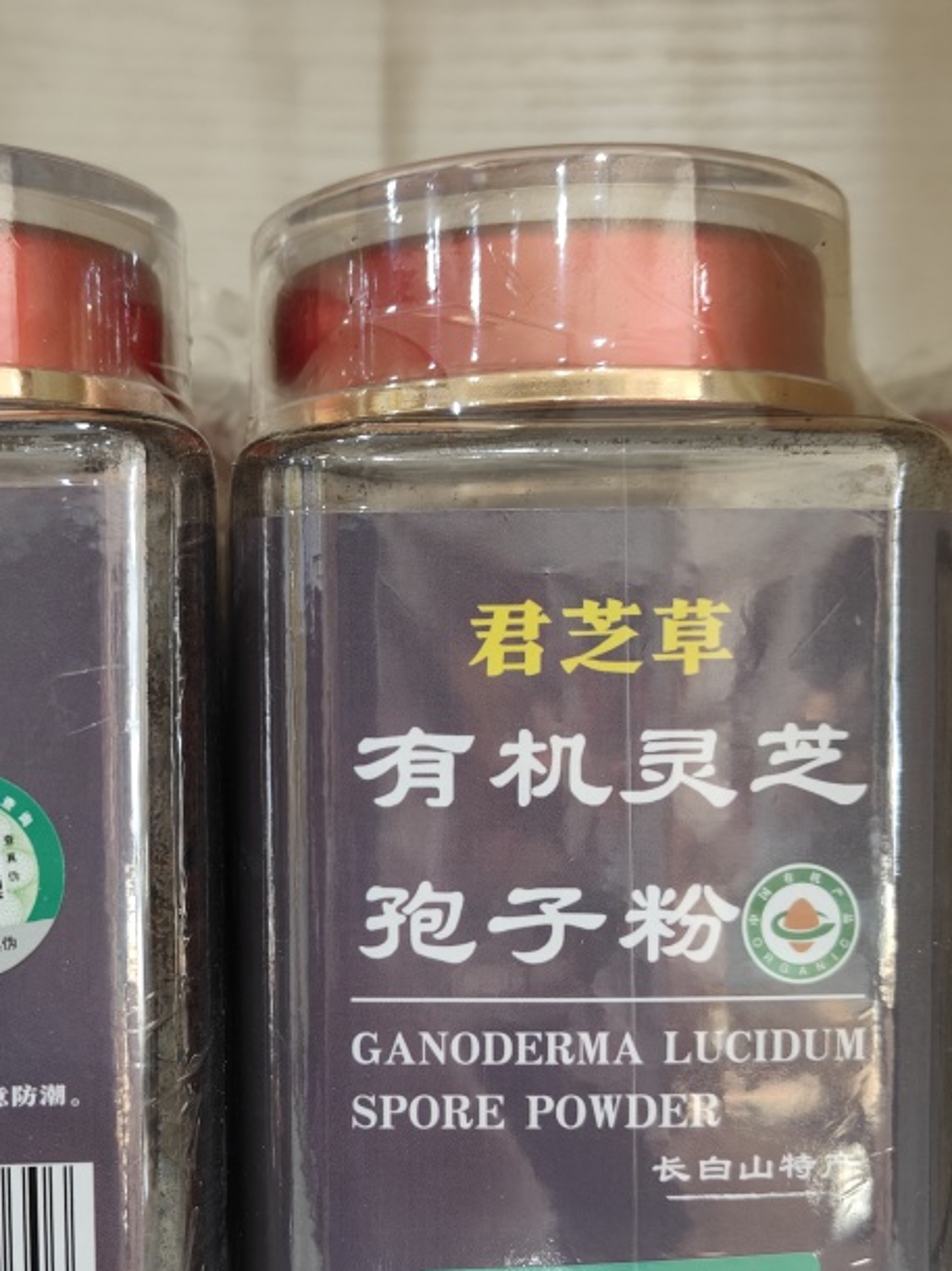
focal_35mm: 42
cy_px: 753
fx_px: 1541
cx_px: 244
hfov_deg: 33.7
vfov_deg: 44.6
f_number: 1.8
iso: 400
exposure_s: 1/50
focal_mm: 5.59
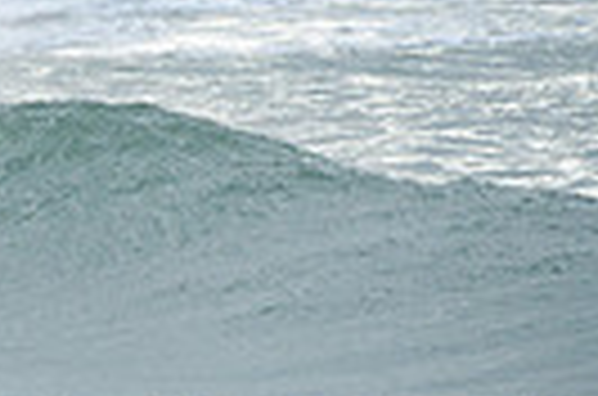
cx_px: -567
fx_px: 36474
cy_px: 146
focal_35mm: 2201
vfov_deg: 0.6
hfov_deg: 0.9
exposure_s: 1/1000
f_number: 5.6
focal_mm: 500
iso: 280
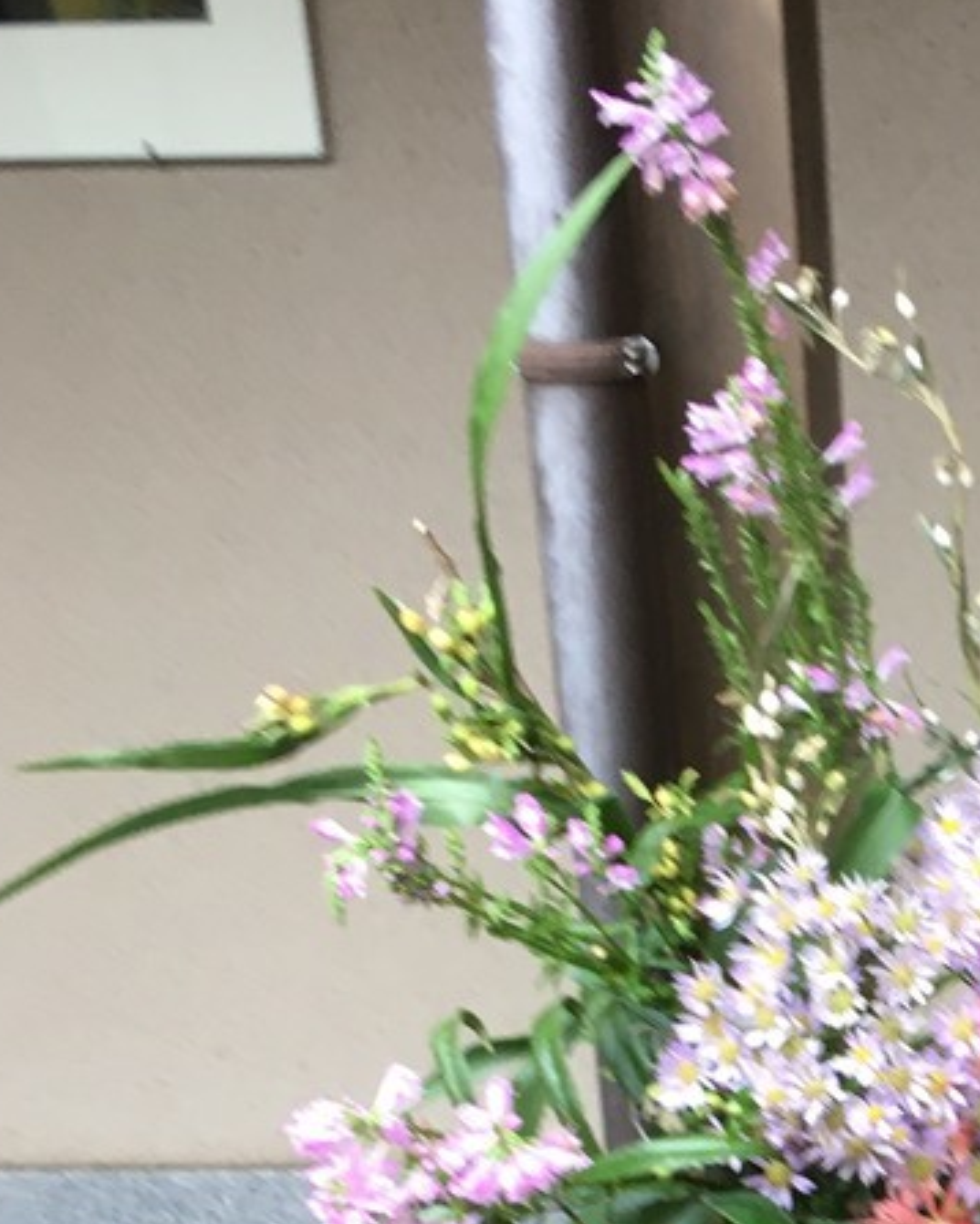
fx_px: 2754
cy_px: 1188
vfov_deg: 24.1
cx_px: 1147
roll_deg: +0.4
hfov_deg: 19.1
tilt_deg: -22.2
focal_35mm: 76
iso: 80
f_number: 2.2
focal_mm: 4.15
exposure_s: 1/30
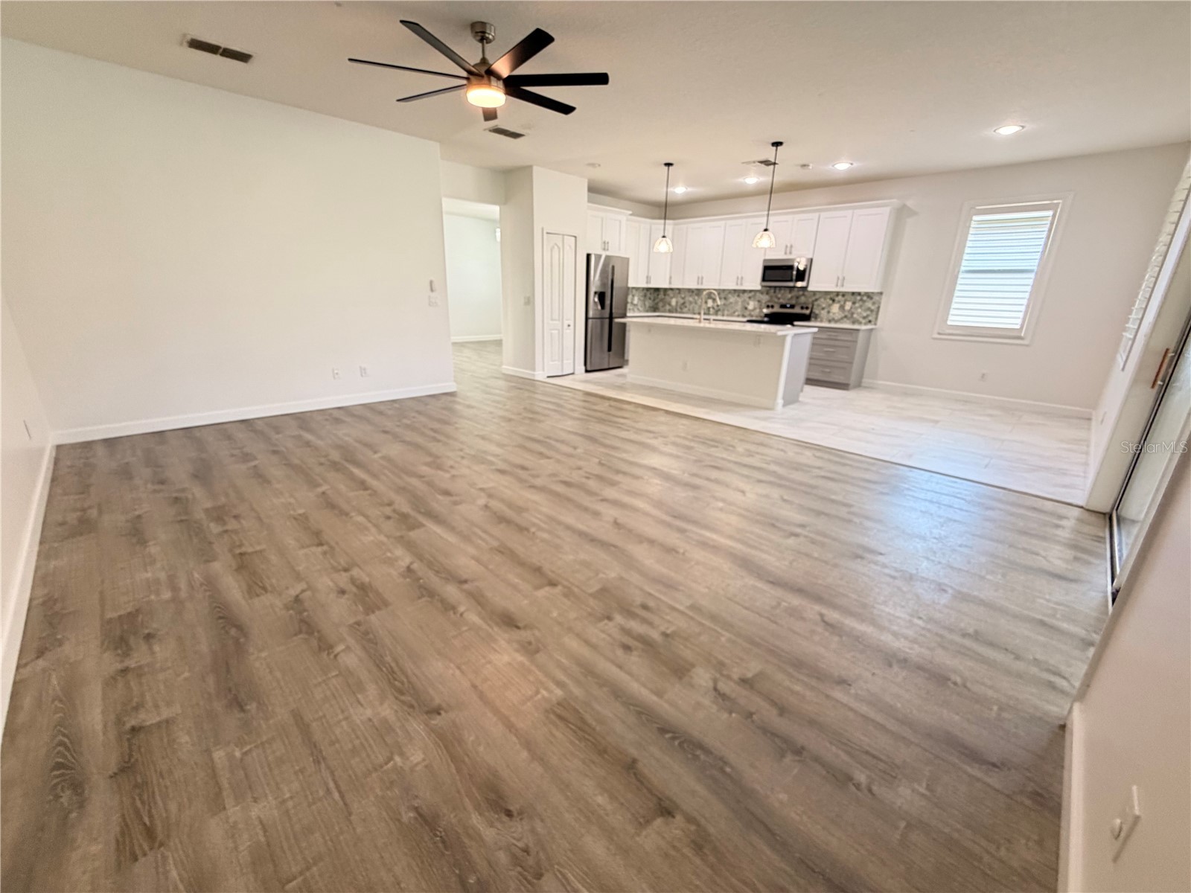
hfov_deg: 102.1
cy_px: 446
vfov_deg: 85.7
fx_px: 482
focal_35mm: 14
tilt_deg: -16.8
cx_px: 596
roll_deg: -2.2
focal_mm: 2.22
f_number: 2.2
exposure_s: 1/60
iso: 250
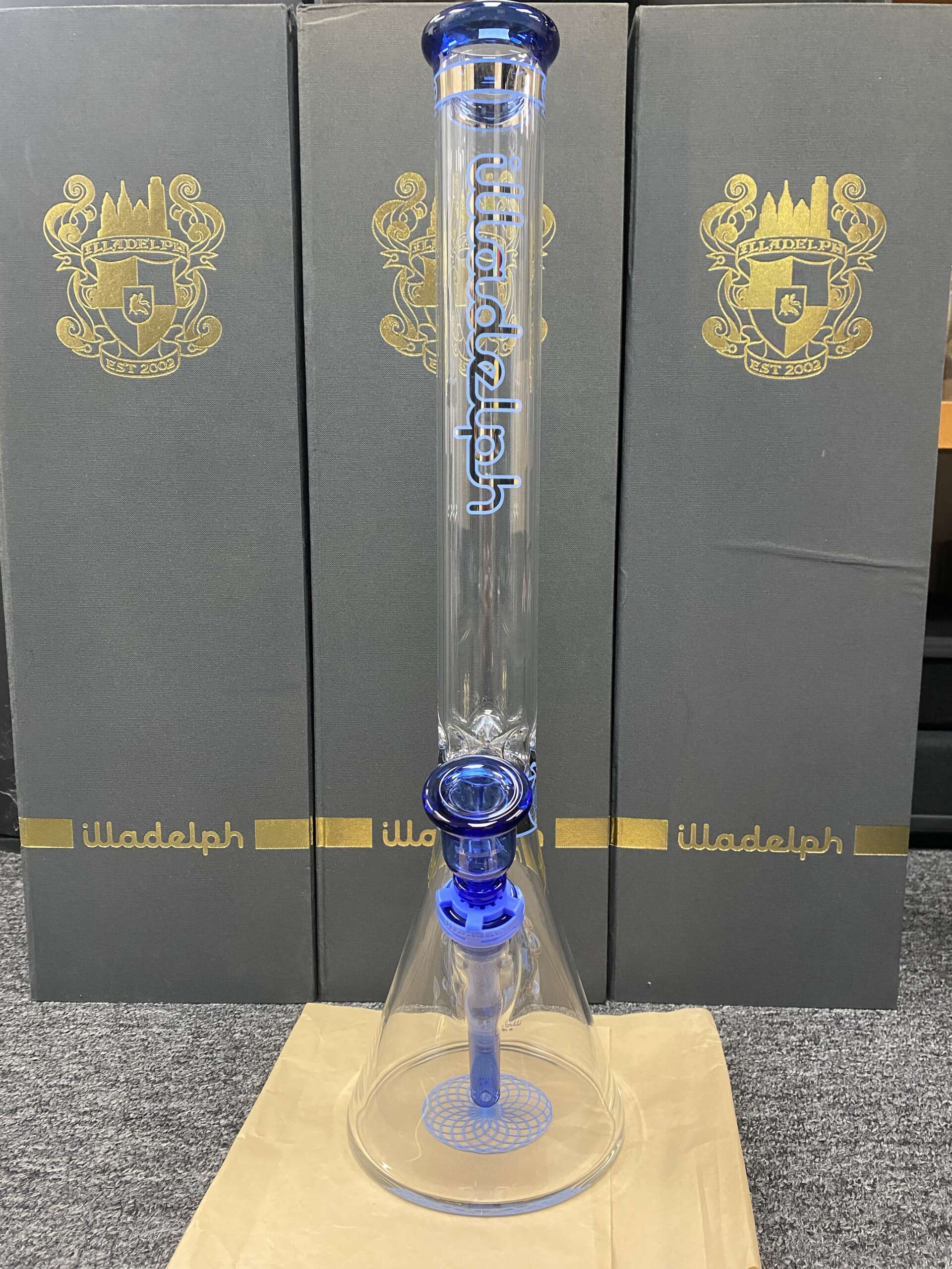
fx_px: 953
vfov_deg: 67.3
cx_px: 476
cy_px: 634
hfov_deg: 53.1
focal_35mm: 26
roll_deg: +0.3
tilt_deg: -6.0
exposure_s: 1/60
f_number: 1.8
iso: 320
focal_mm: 4.25
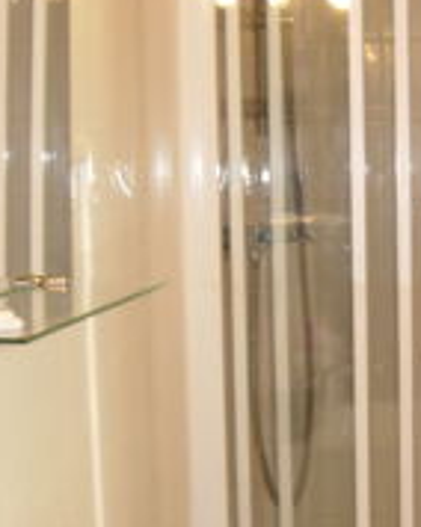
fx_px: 1389
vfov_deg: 21.4
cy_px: 380
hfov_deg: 17.1
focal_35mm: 89
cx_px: 317
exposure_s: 1/29.3
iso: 79
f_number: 2.8
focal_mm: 7.8
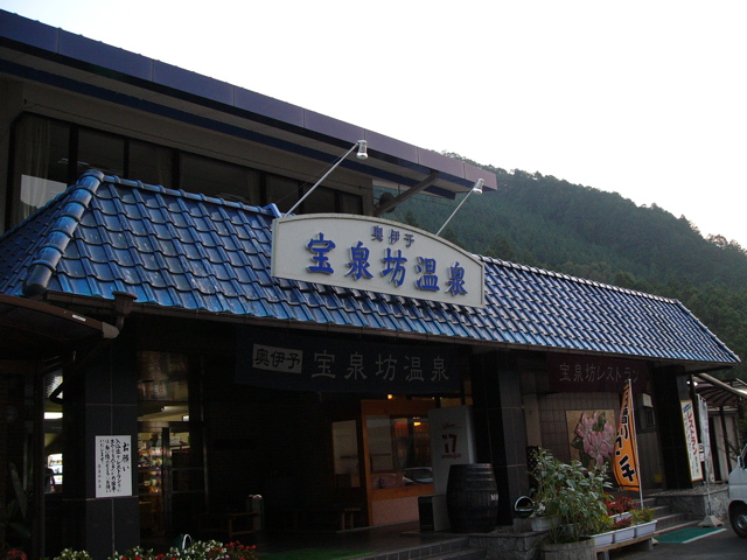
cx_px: 374
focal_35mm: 36
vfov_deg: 39.7
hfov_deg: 51.4
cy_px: 280
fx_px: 777
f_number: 2.8
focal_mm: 6
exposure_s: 1/60
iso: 150
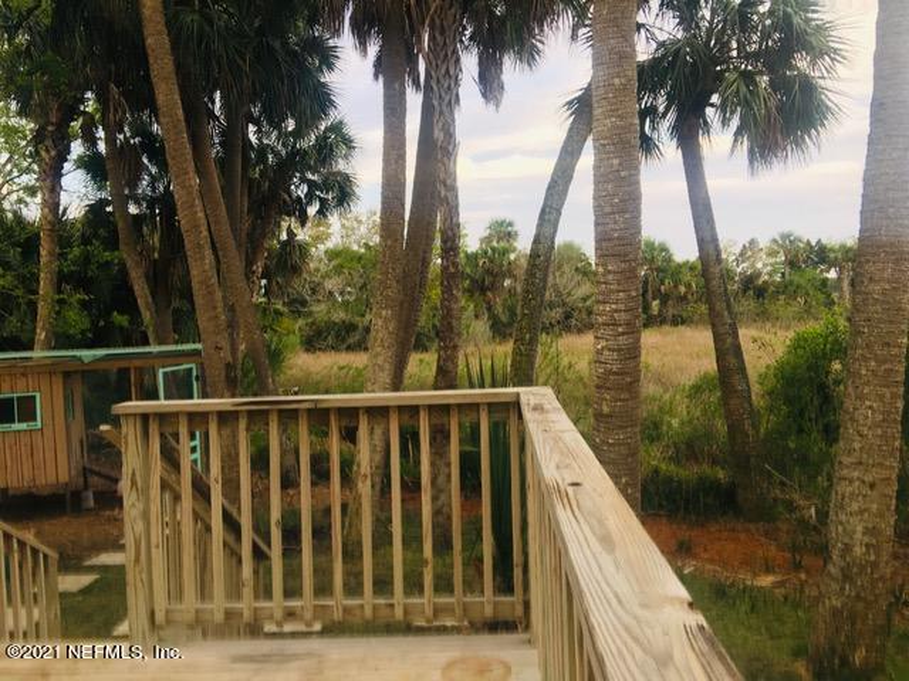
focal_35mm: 29
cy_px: 340
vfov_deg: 48.2
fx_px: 762
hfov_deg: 61.7
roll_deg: +1.9
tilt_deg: -0.8
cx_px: 454
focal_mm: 4.15
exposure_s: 1/60
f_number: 2.2
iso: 25
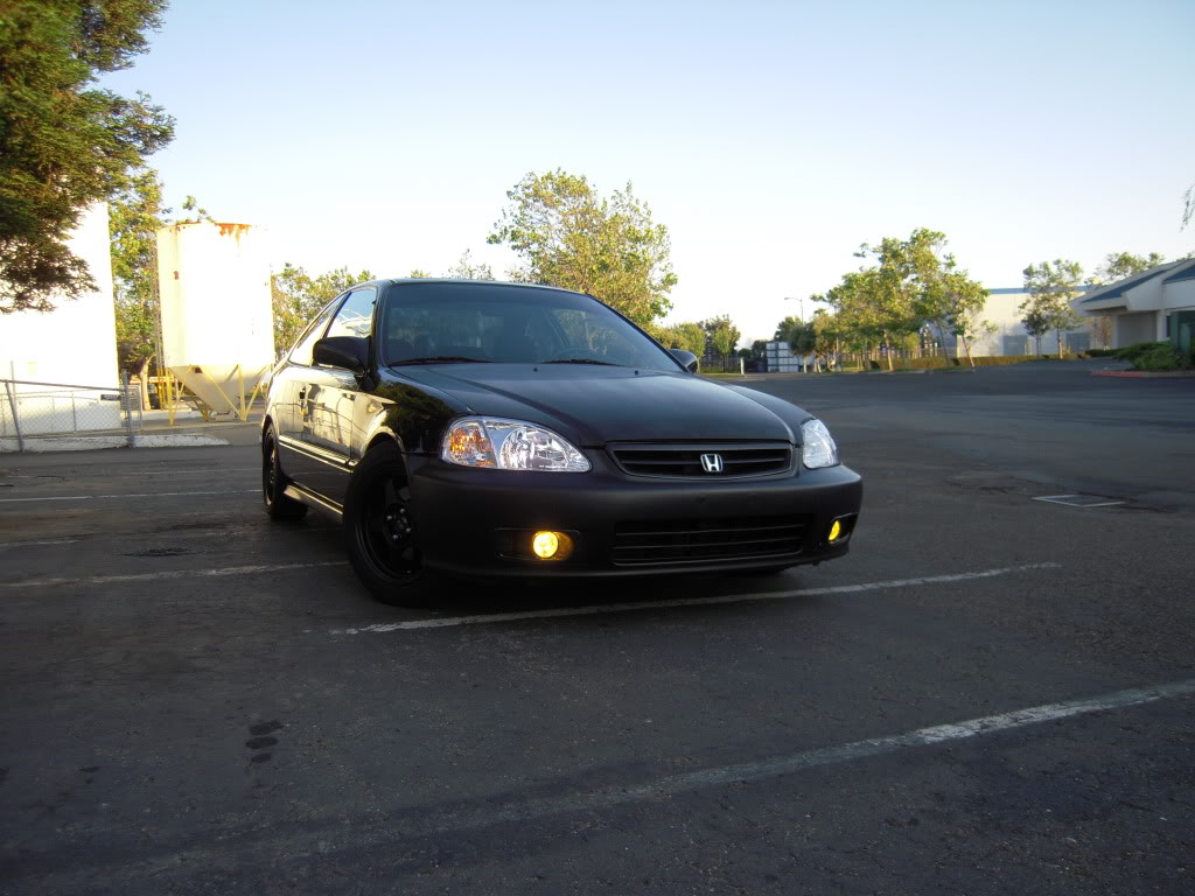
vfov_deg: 49.7
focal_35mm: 28
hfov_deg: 63.4
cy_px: 448
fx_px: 967
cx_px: 598
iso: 100
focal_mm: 5
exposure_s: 1/250
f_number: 2.7
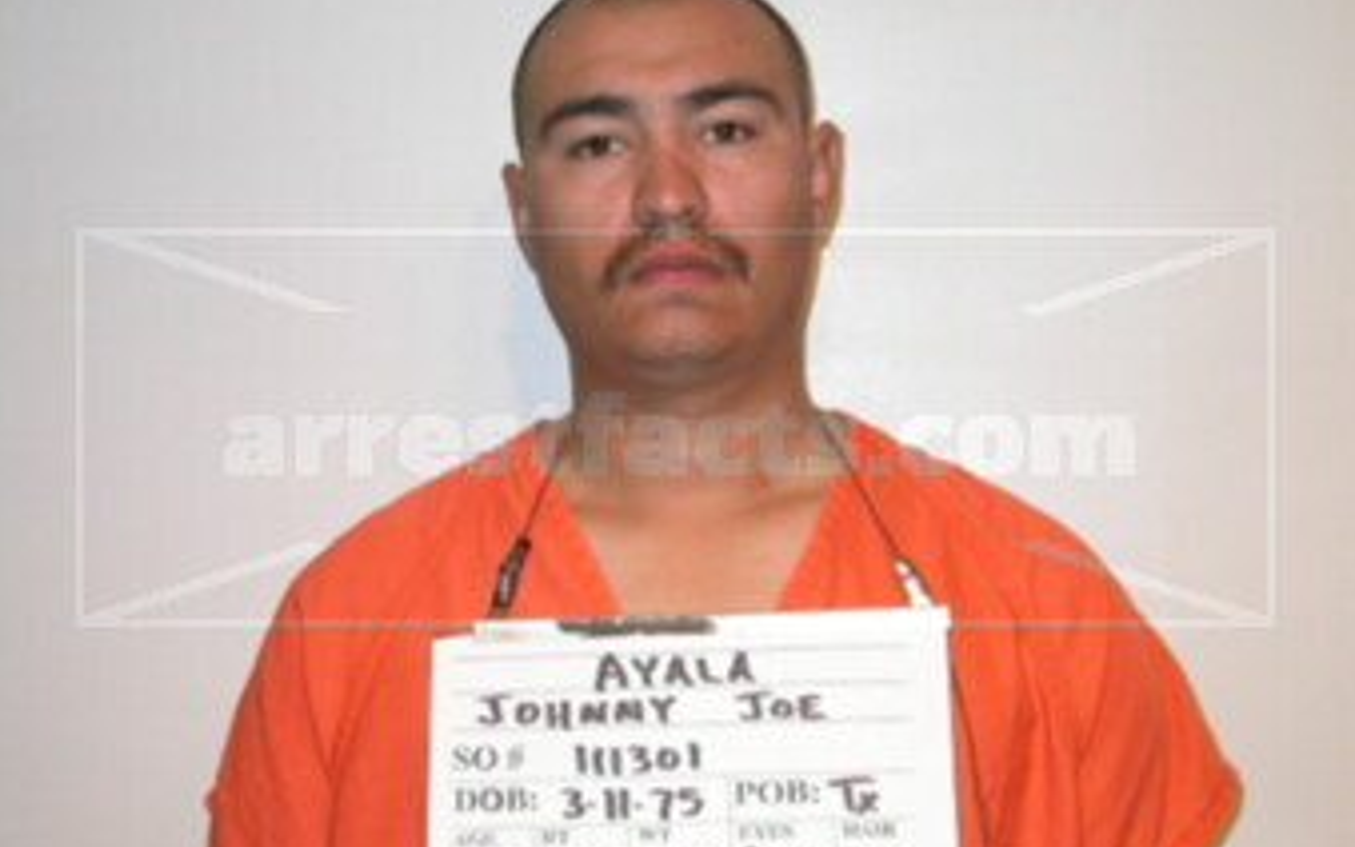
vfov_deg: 18.9
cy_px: 429
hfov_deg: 29.8
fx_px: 2548
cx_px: 678
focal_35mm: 69
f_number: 3.2
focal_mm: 13.3
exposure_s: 1/63.2
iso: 100
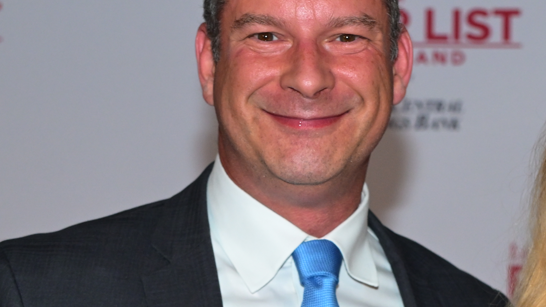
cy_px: 397
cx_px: 433
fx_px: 1984
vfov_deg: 8.7
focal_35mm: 137
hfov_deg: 15.6
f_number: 4
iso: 1000
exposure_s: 1/100
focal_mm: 42
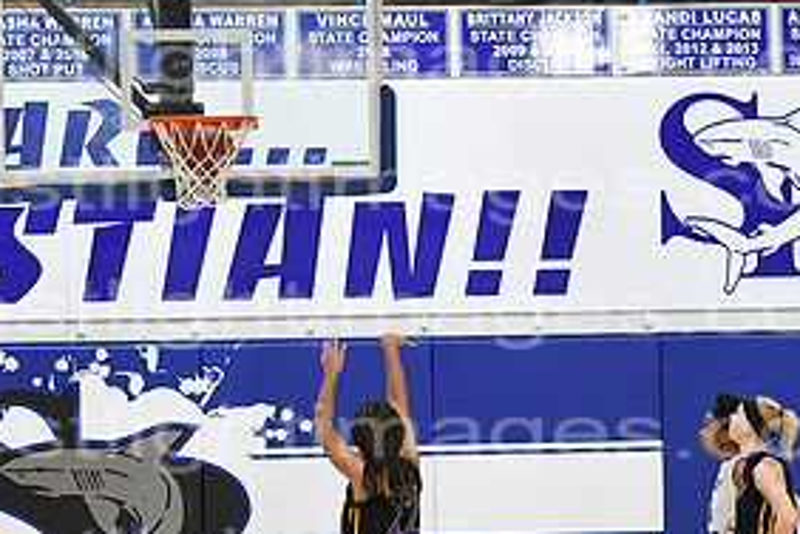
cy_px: 376
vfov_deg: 5.2
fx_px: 5888
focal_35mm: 265
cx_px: 270
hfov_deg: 7.8
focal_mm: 86
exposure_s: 1/640
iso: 5000
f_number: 4
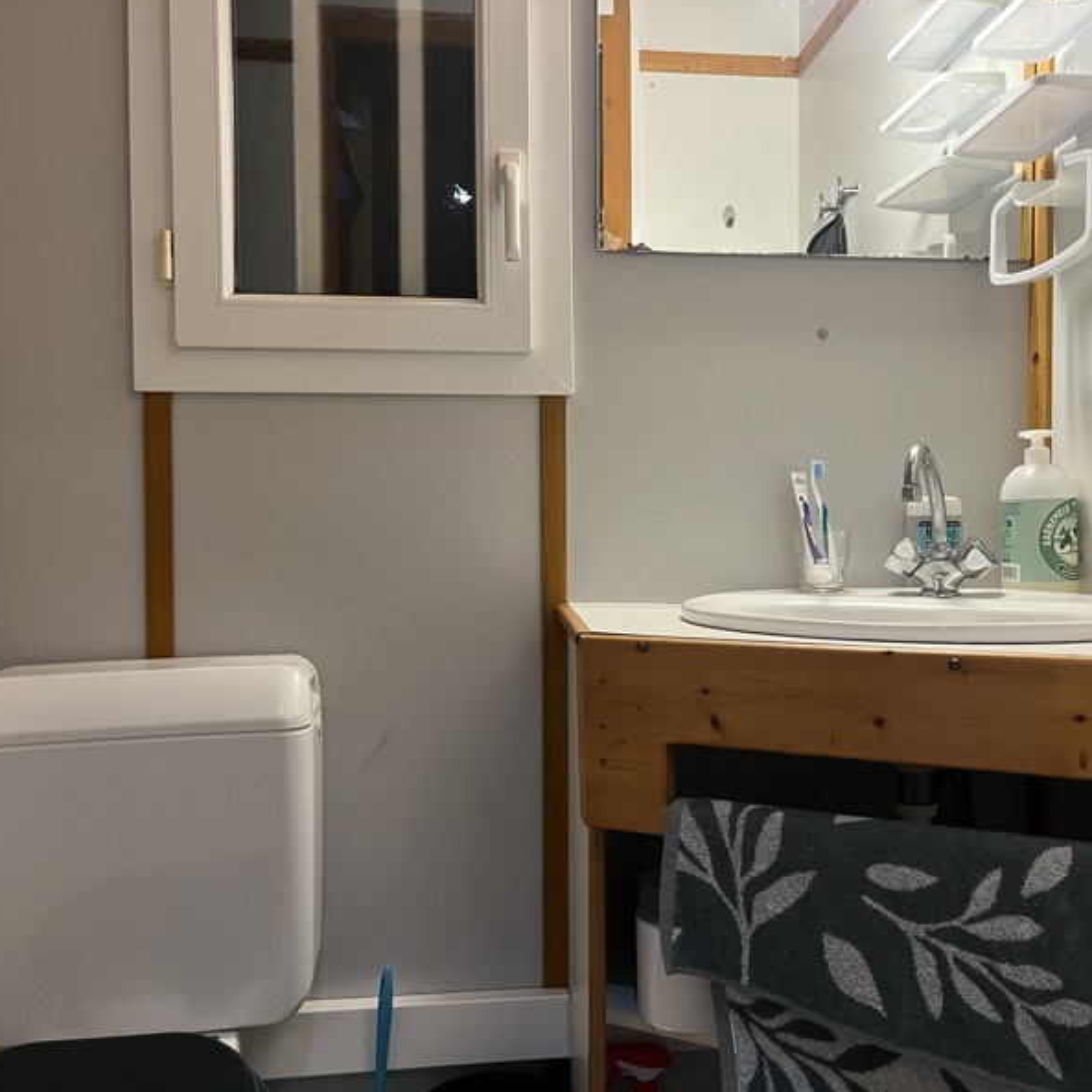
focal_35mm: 31
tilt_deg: -1.3
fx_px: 1106
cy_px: 545
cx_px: 593
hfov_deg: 52.5
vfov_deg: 52.5
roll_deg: +1.0
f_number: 1.6
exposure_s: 1/50
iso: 200
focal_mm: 5.1
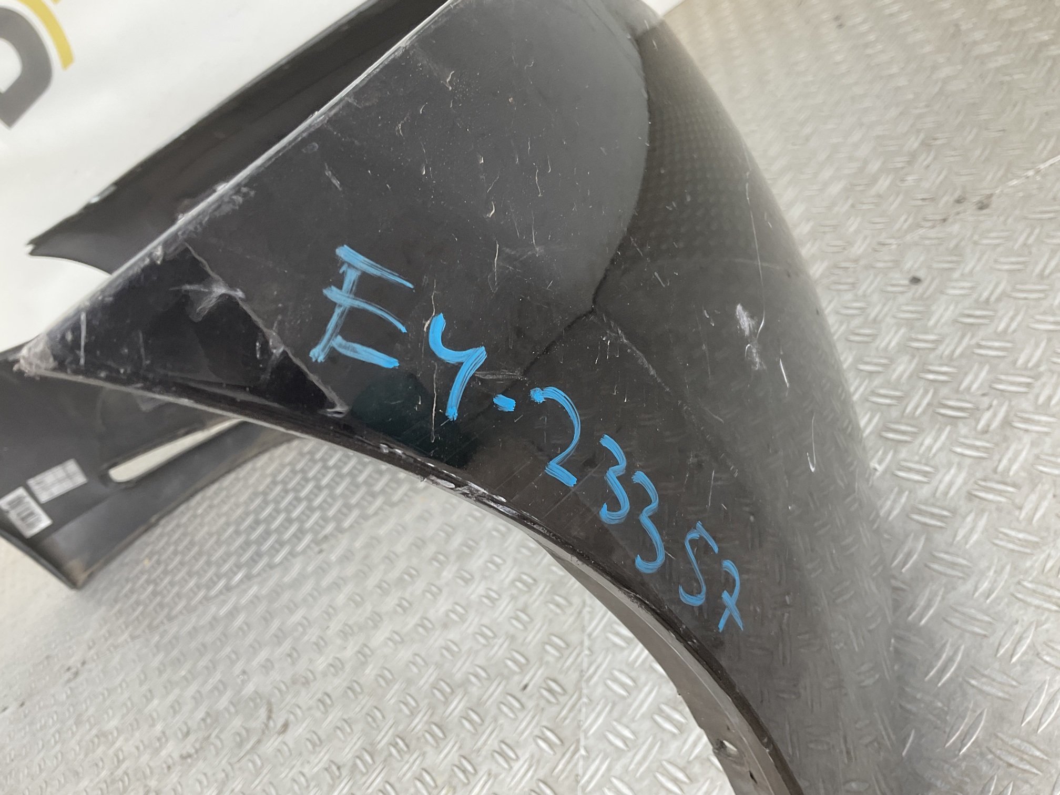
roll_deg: +41.9
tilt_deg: -28.6
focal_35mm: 29
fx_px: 888
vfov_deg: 48.2
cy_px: 398
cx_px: 530
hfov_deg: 61.7
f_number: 1.8
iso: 32
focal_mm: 3
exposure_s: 1/100
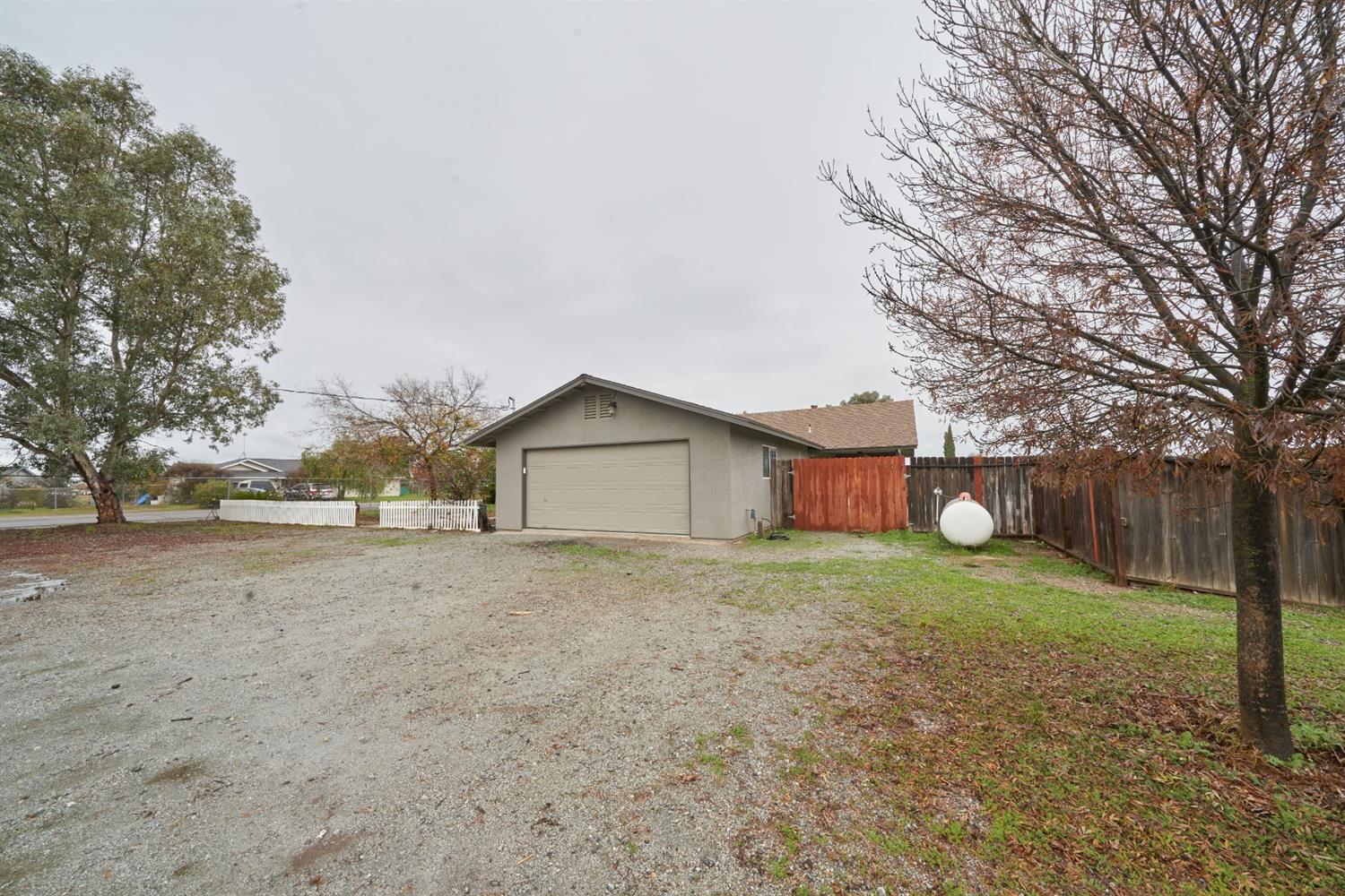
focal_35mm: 12
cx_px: 672
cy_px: 448
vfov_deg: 90.0
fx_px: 448
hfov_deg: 112.6
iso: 320
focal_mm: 12
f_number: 13
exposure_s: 1/125
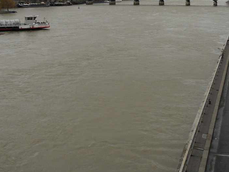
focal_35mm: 62
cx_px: 115
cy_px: 20
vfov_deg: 23.1
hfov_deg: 31.2
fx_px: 410
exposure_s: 1/320
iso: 80
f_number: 3.2
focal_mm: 4.9
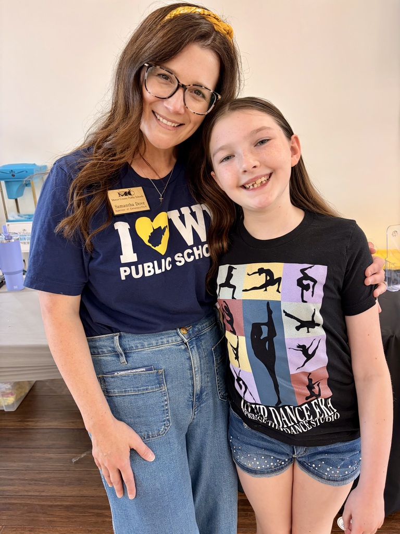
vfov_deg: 67.3
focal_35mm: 26
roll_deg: +0.8
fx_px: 401
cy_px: 267
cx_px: 200
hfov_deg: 53.1
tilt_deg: -18.3
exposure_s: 1/60
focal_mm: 5.96
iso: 125
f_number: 1.6
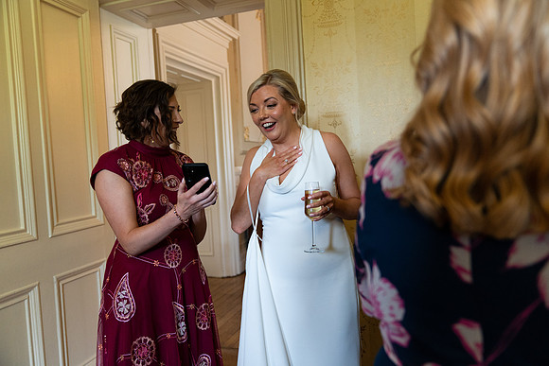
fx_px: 427
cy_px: 183
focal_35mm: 28
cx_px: 274
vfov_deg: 46.4
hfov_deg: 65.5
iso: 2500
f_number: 2.8
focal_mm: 28
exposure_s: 1/160
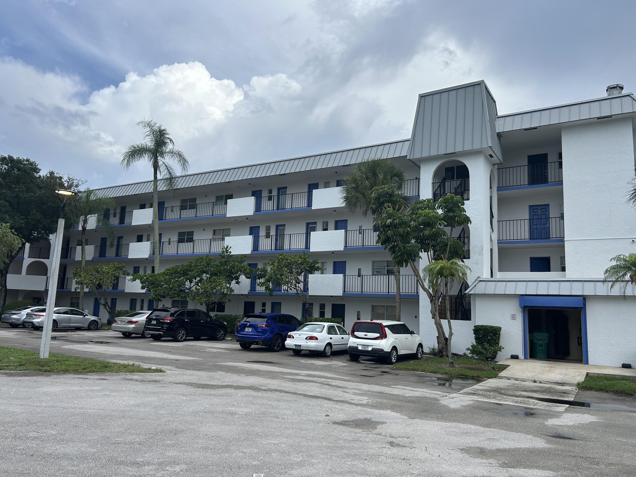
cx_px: 318
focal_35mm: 26
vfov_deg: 53.1
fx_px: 478
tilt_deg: +8.9
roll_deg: -2.4
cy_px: 238
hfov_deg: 67.3
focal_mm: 5.7
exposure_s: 1/3077
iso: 50
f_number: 1.5
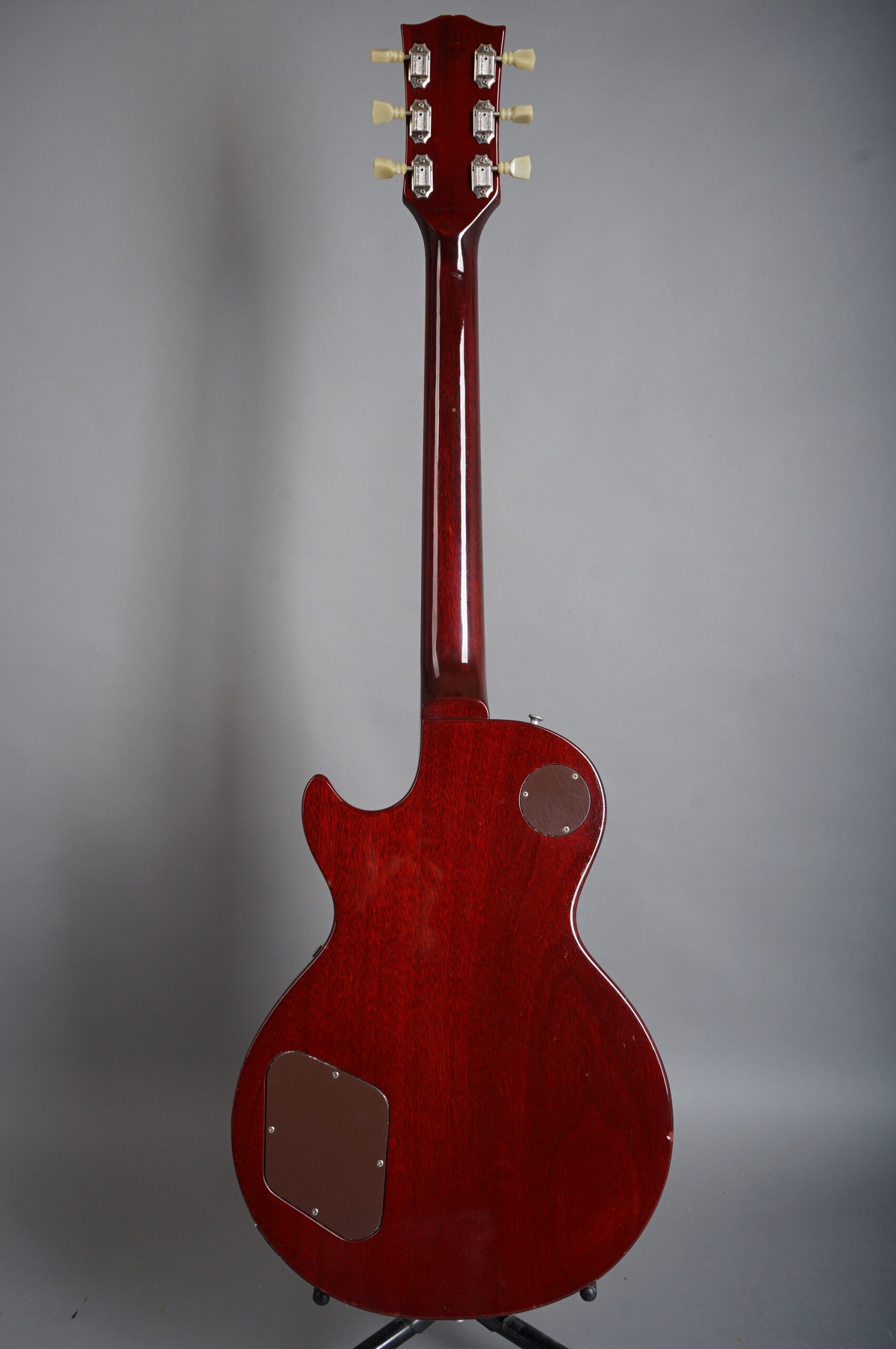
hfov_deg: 41.0
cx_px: 448
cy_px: 674
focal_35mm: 32
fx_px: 1197
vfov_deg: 58.8
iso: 160
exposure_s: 1/160
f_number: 8
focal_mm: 32
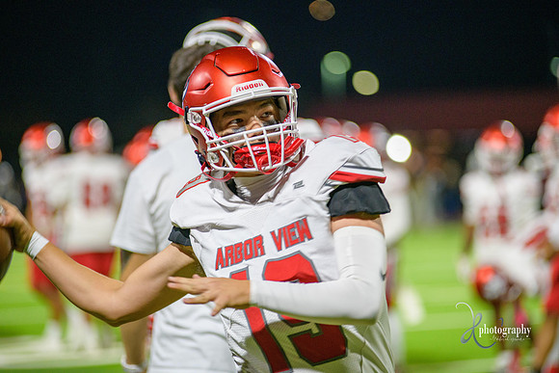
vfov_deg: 7.9
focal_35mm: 175
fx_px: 2718
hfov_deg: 11.7
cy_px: 186
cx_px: 280
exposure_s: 1/320
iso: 2000
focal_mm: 175
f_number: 2.8
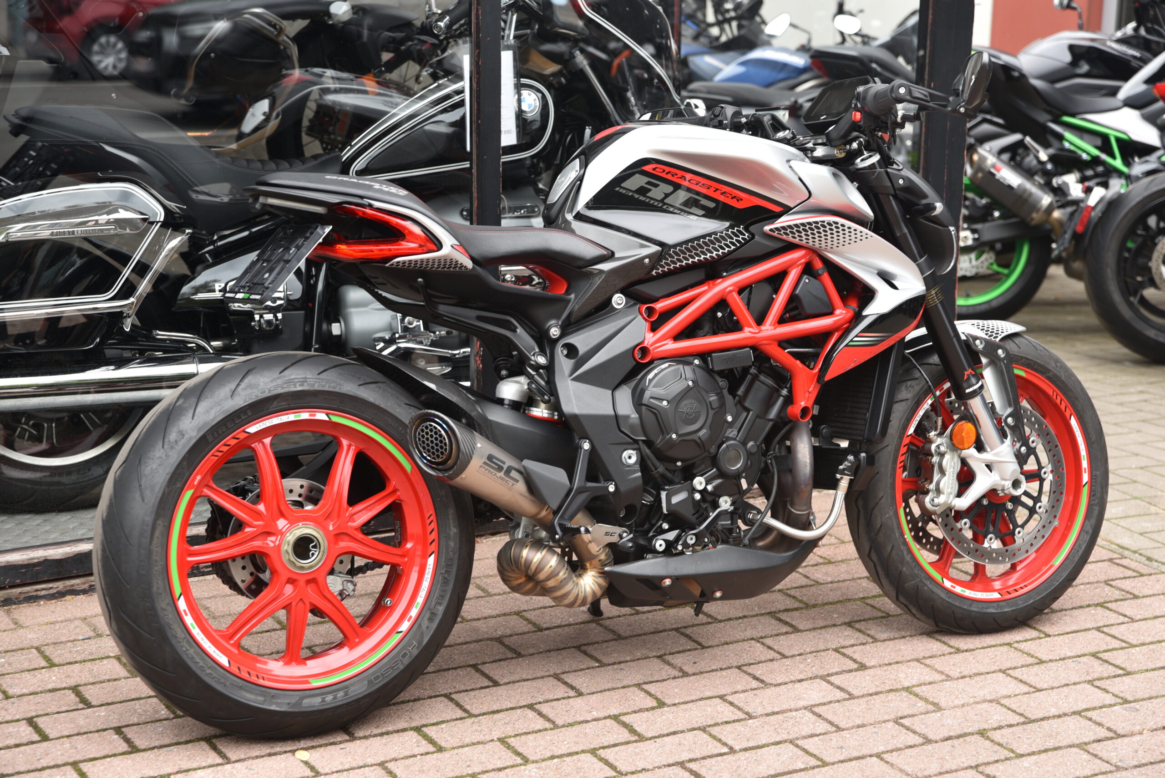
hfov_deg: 28.8
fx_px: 2266
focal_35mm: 70
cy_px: 389
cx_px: 582
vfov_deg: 19.5
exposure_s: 1/80
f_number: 4.5
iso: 100
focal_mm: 70
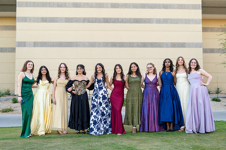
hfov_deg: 38.4
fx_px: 324
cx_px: 113
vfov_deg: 26.1
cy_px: 75
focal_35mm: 52
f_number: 2
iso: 100
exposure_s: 1/320
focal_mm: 50
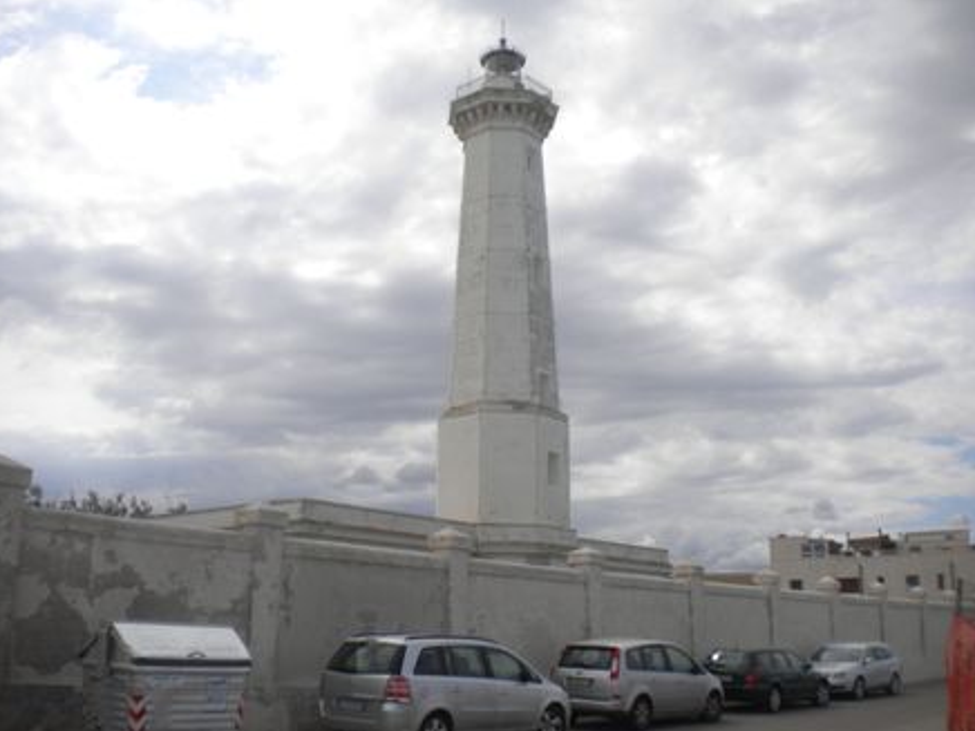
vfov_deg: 39.7
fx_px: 1014
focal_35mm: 36
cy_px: 371
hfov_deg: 51.4
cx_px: 476
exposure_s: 1/1000
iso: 80
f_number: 4.6
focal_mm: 6.3
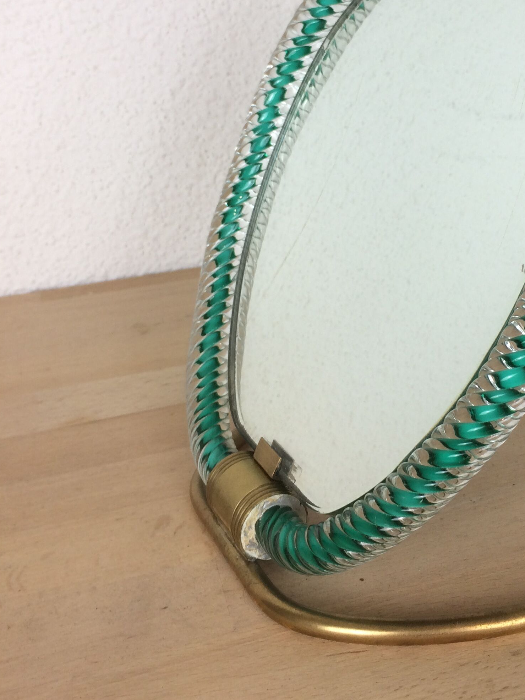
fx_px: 971
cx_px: 430
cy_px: 230
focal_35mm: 48
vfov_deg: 39.2
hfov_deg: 29.5
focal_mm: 4.15
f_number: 2.2
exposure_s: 1/50
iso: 32
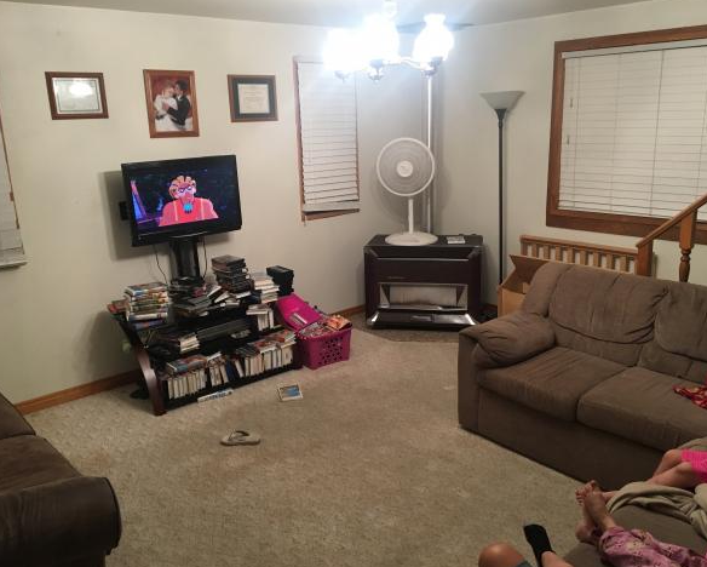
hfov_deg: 57.1
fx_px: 649
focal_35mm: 31
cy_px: 284
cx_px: 362
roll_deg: +1.1
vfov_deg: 47.2
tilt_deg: -15.4
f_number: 2.2
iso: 125
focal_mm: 4.15
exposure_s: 1/30
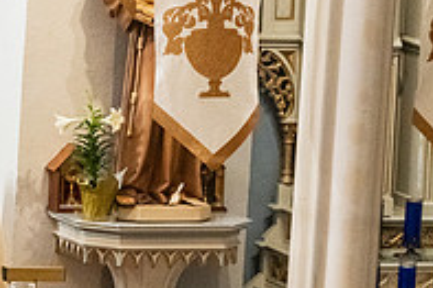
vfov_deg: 3.3
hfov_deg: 5.0
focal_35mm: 415
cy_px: 217
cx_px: -70
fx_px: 4987
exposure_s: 1/60
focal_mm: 135
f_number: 9
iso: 5000
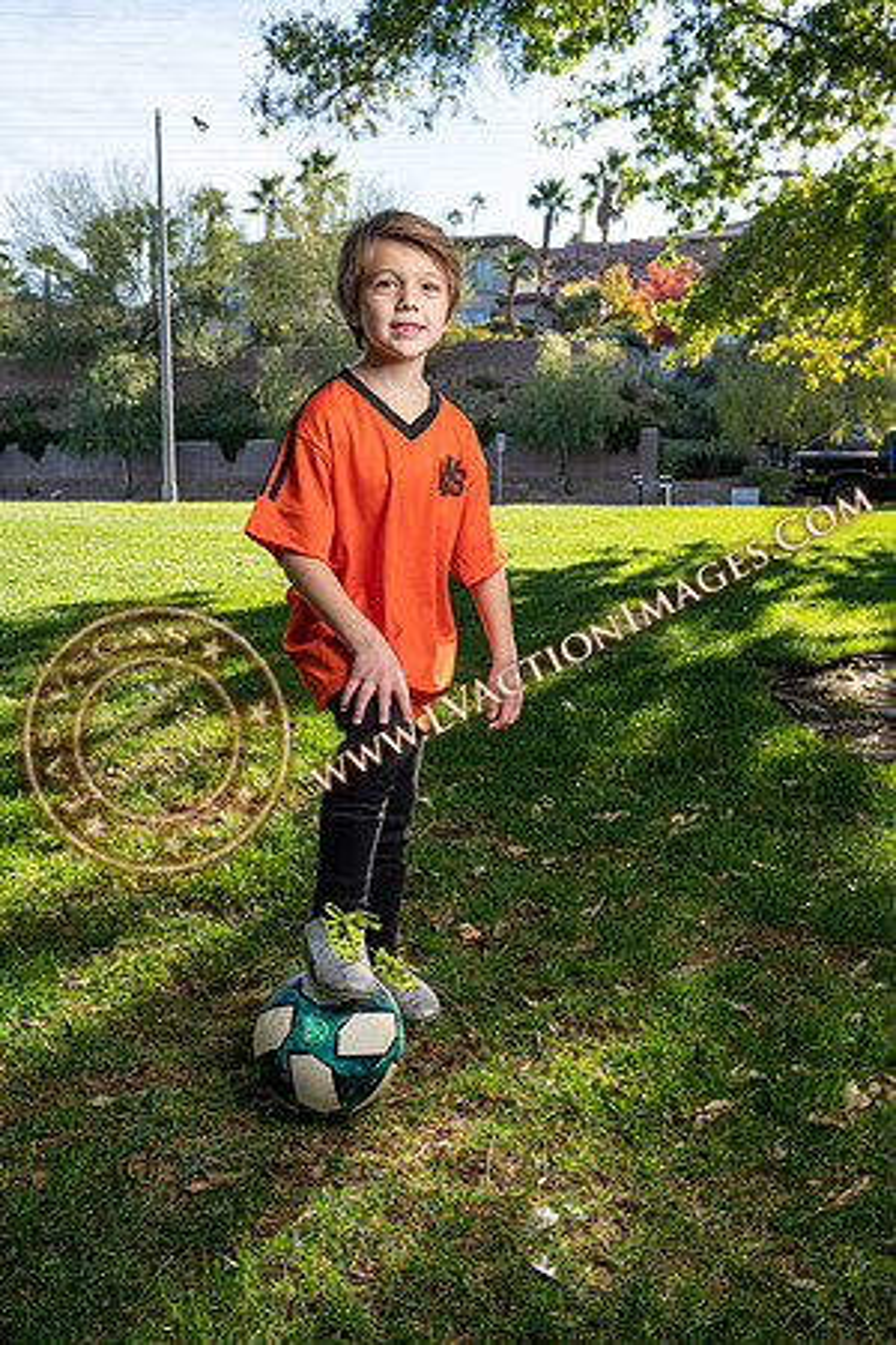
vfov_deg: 62.8
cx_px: 448
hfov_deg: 44.3
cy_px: 672
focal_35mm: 30
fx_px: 1101
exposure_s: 1/160
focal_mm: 29.5
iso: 100
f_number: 5.6
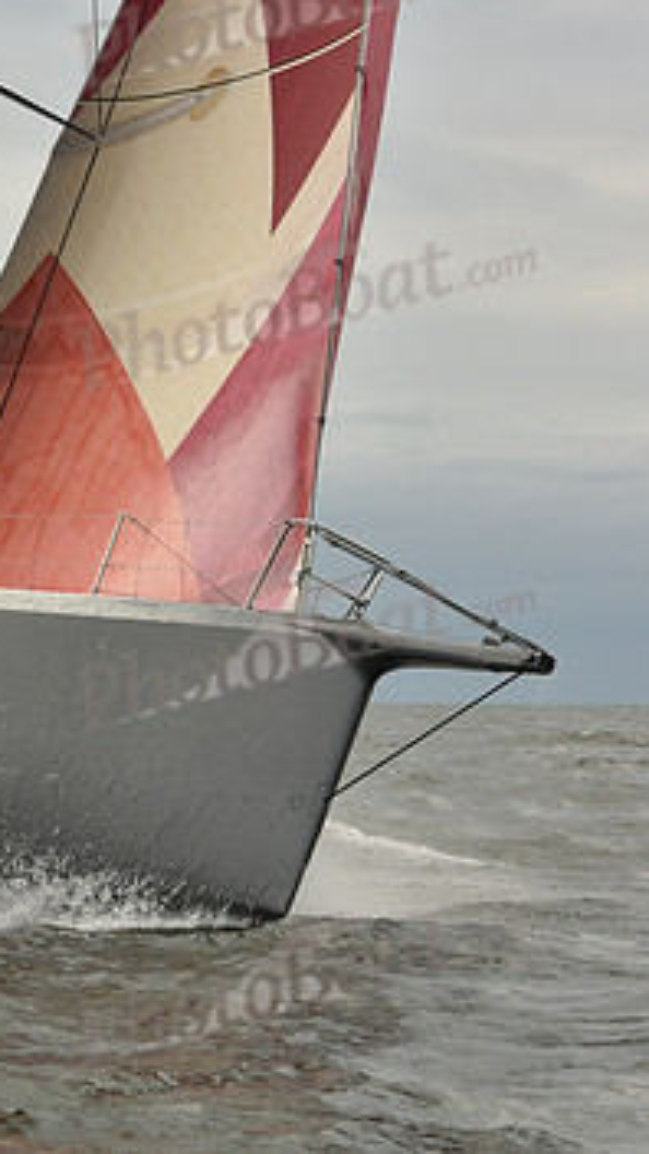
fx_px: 3702
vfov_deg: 17.7
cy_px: 523
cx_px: -92
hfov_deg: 9.9
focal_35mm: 121
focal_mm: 70
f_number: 8
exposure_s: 1/1250
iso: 320
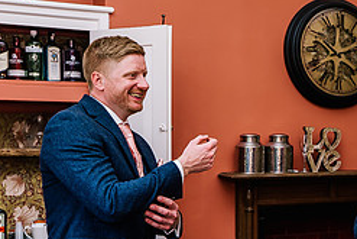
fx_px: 655
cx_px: 341
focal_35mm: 66
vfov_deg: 20.5
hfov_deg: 28.9
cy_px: 170
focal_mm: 28
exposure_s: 1/160
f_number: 4
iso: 800
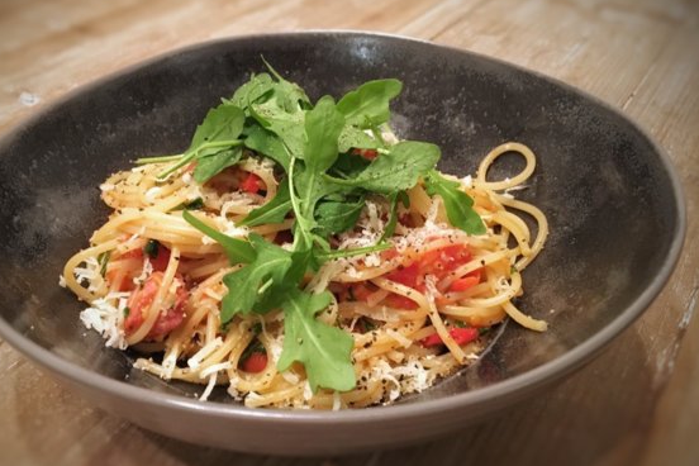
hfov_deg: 54.3
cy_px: 247
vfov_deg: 37.8
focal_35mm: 35
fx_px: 680
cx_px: 304
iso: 400
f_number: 2.2
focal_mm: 4.15
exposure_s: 1/17
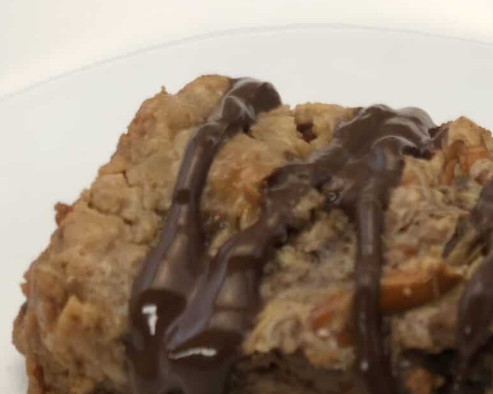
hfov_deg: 19.3
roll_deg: +1.5
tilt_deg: -40.9
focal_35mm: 99
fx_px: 1444
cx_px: 362
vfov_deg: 15.4
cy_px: 327
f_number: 2.4
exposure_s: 1/60
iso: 50
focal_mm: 6
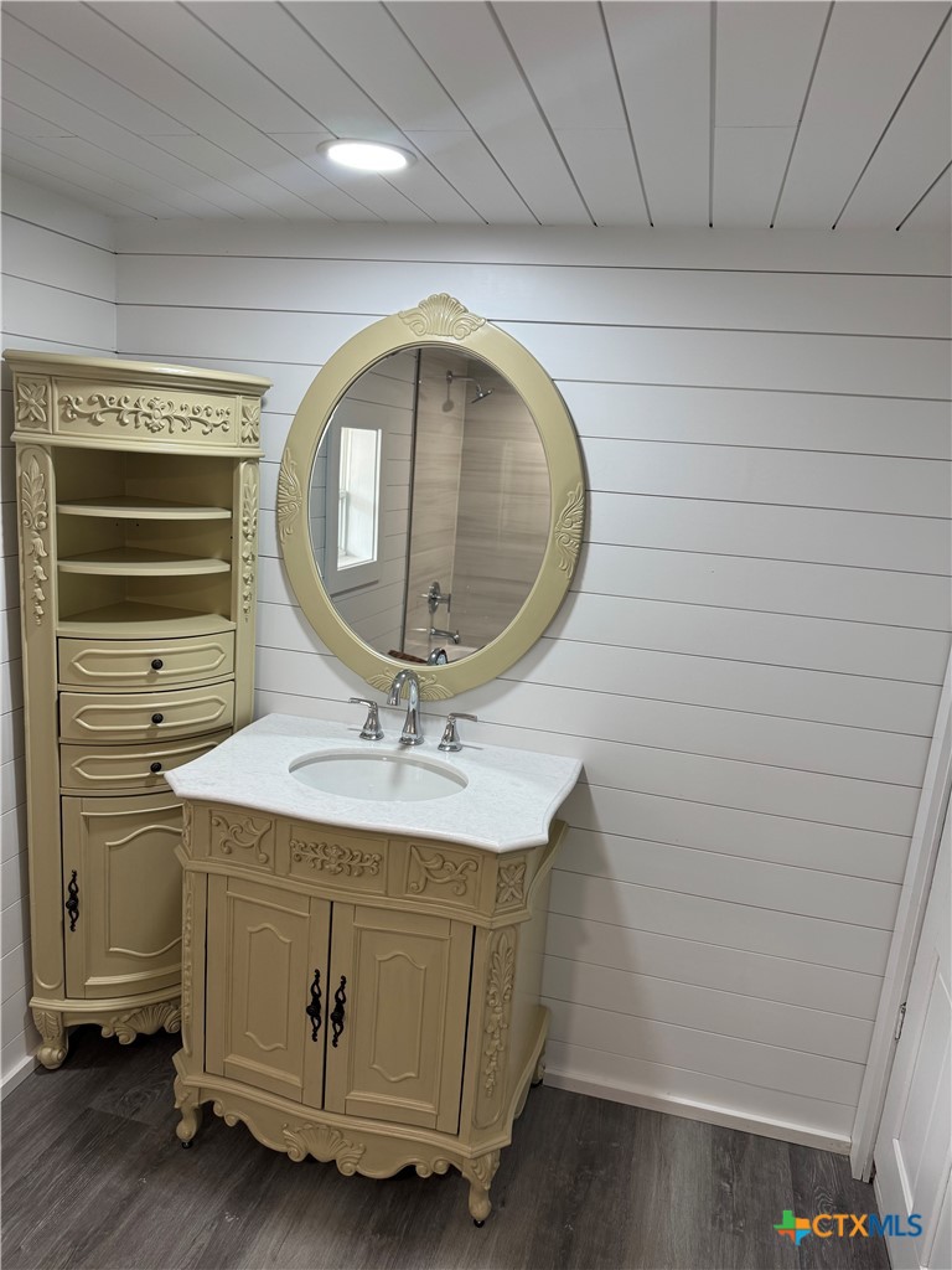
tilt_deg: -13.1
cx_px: 476
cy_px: 635
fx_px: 880
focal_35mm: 24
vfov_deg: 71.6
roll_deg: -4.6
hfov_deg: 56.8
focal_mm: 6.76
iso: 100
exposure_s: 1/111
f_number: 1.78
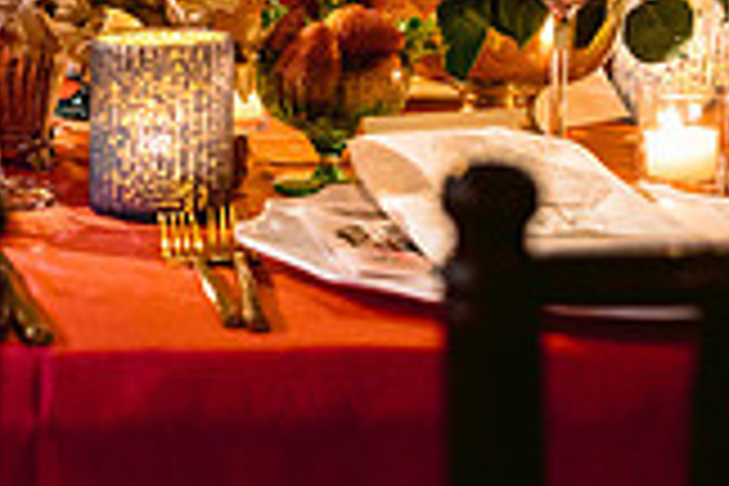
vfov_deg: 10.9
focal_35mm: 125
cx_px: -252
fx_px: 2531
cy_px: 101
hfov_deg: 15.5
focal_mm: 35
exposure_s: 1/25
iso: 1600
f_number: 2.8
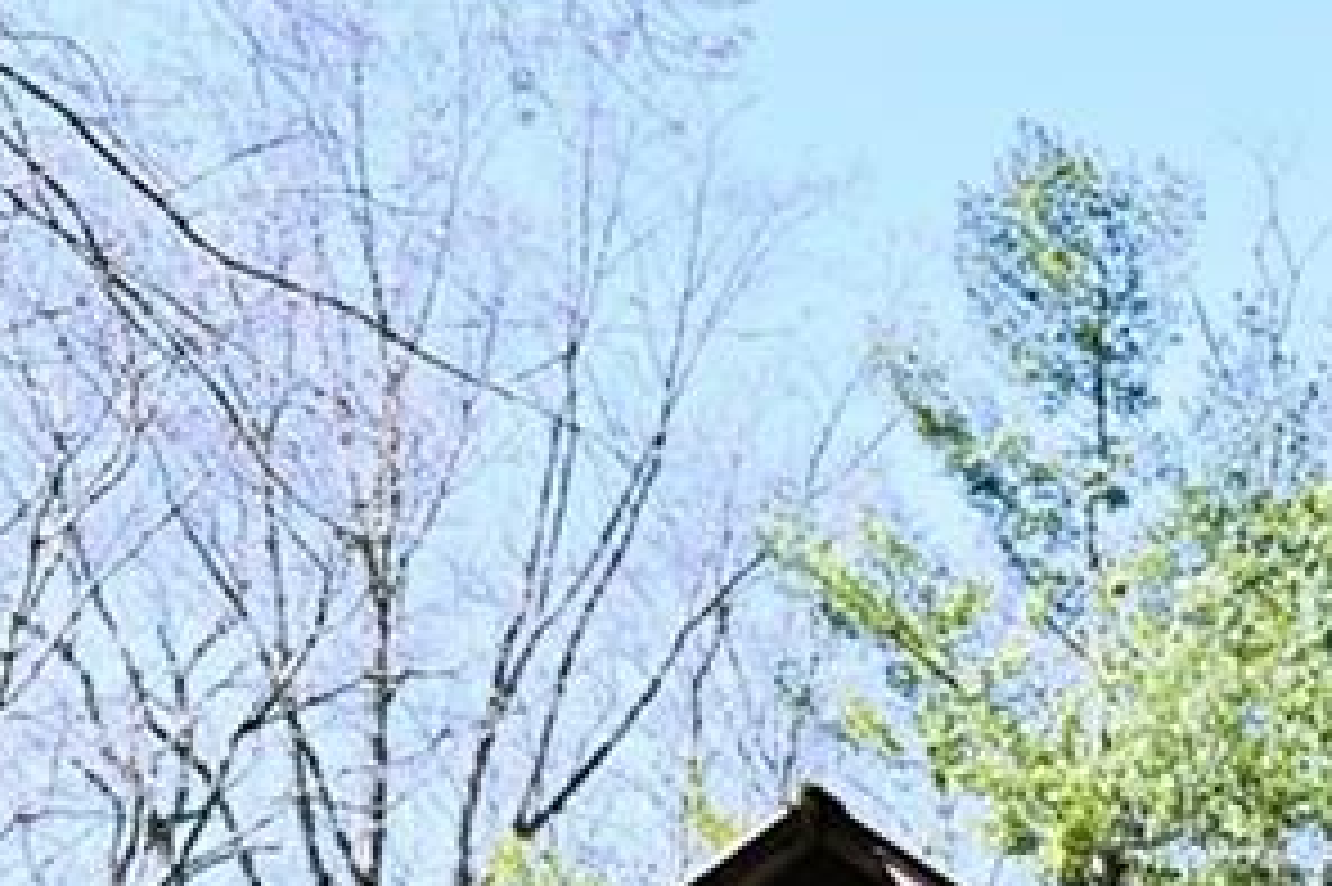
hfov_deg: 12.3
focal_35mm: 166
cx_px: 1134
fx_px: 6138
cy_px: 1495
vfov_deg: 8.0
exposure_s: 1/250
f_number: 8
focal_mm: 32
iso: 180
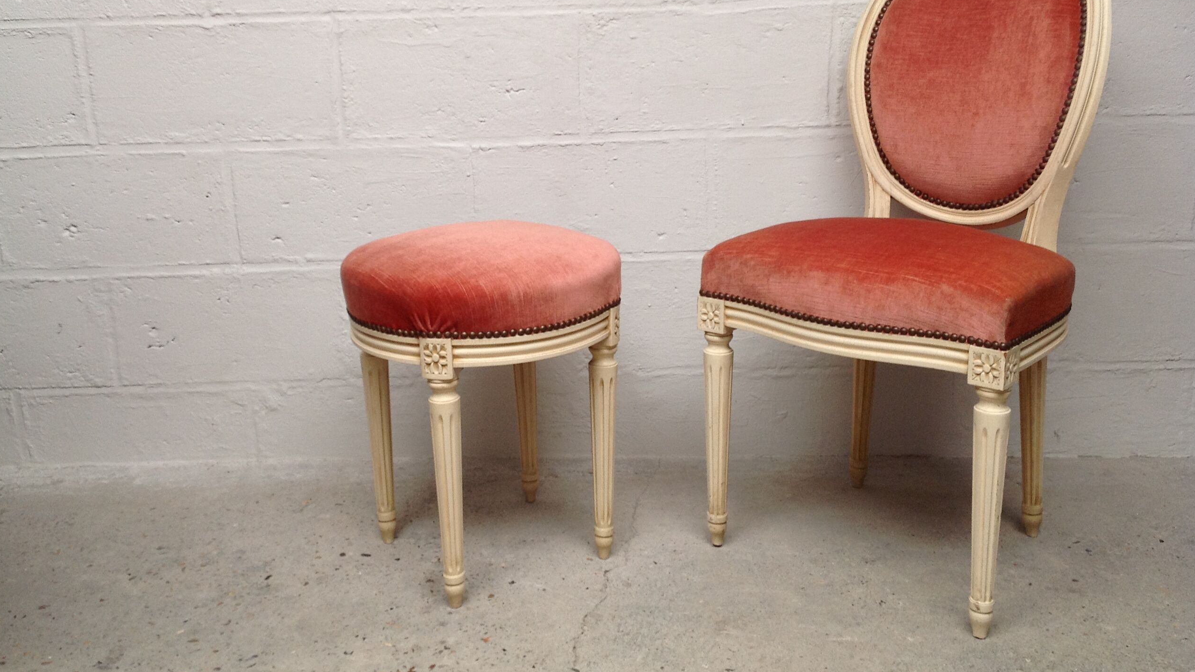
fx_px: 1236
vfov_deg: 30.3
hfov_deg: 51.6
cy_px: 269
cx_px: 602
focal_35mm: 39
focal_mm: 4.28
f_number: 2.4
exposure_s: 1/24
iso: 80
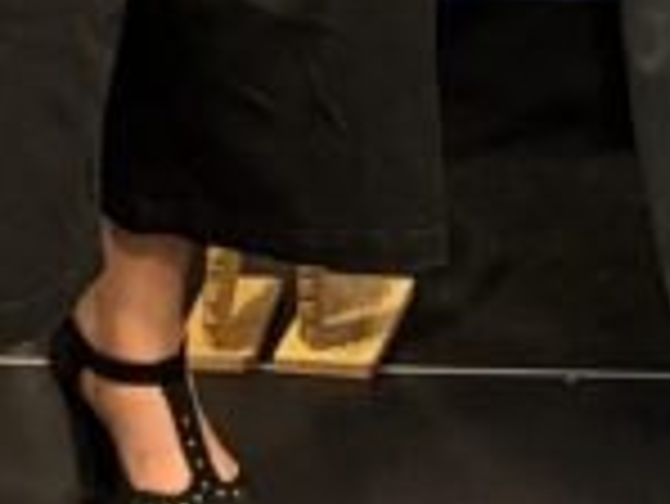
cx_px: 634
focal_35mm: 179
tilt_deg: -5.4
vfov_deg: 7.7
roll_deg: -0.1
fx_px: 3467
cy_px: -706
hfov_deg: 11.0
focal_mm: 5.96
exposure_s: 1/50
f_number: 1.6
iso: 200
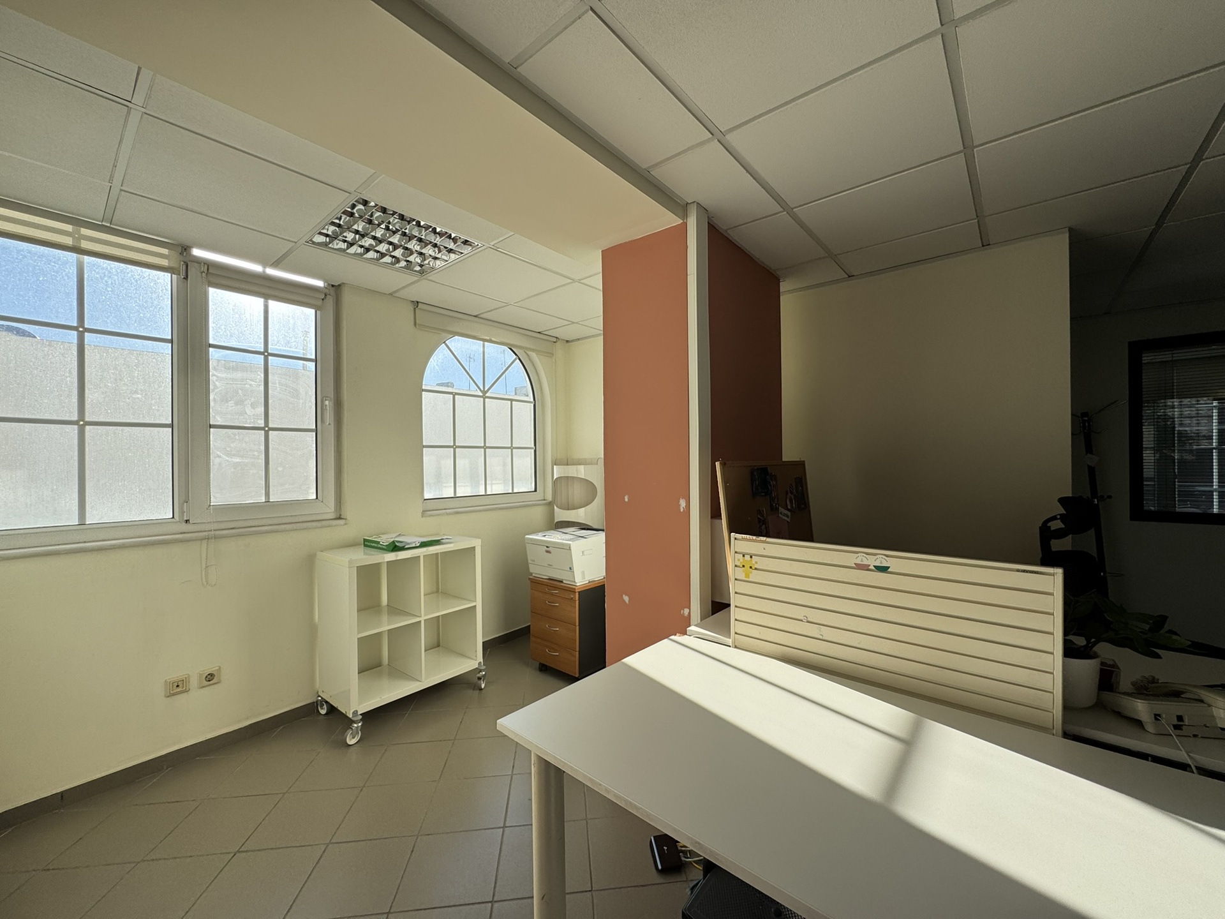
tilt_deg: +0.2
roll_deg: +1.3
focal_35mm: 14
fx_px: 495
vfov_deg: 85.7
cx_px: 612
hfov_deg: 102.1
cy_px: 460
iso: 40
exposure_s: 1/787
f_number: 2.2
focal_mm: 2.22
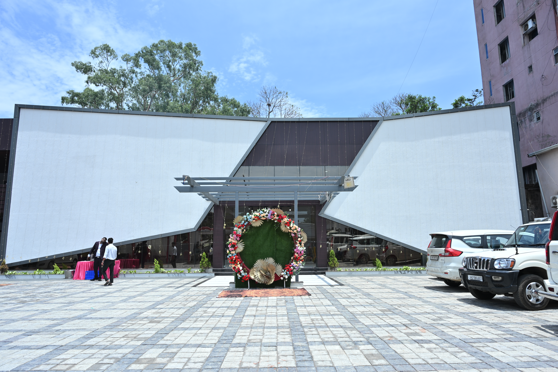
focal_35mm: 24
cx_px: 279
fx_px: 372
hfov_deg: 73.7
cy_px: 186
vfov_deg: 53.1
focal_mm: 24
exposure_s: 1/250
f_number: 7.1
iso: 64
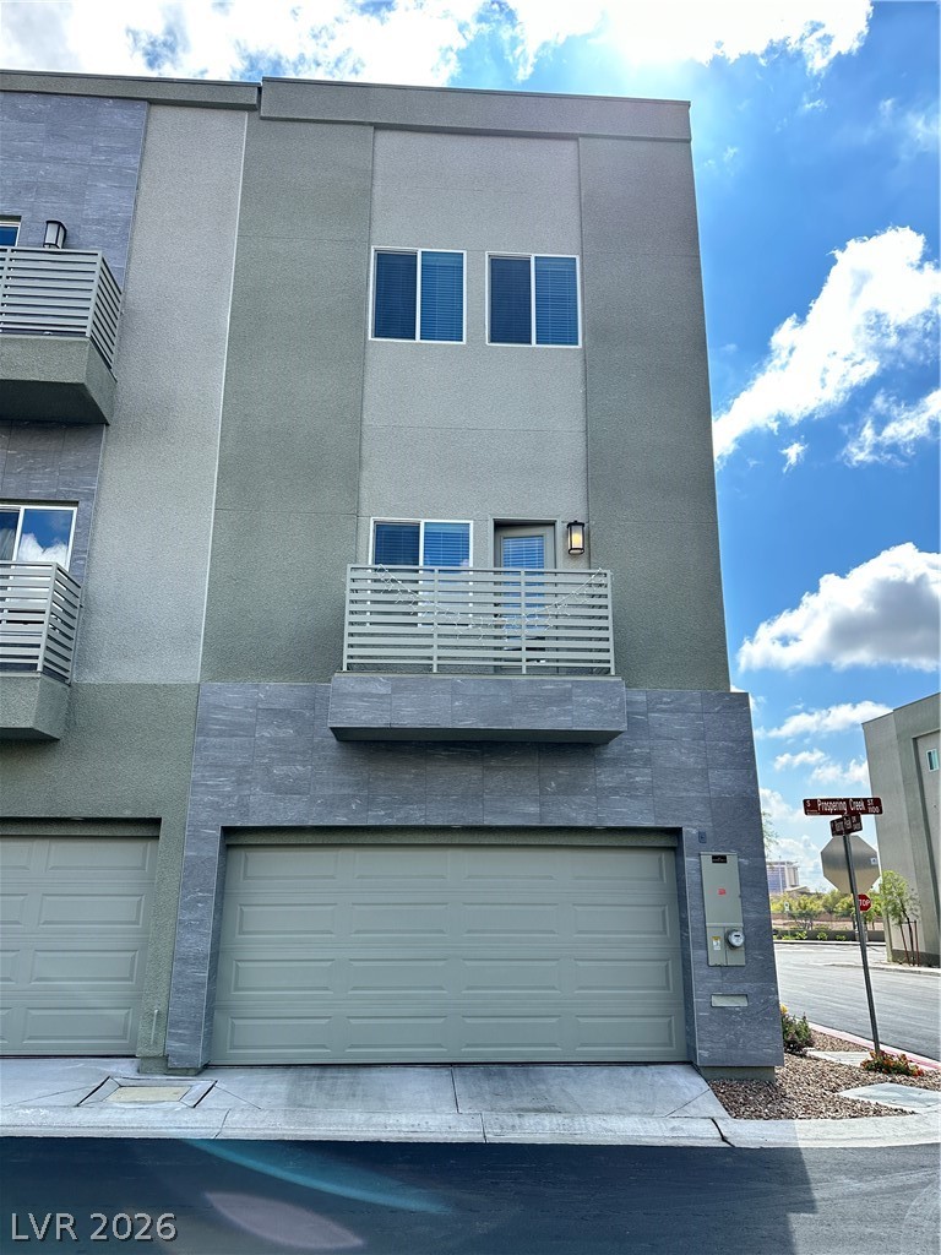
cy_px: 628
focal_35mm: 24
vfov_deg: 71.6
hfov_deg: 56.8
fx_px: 870
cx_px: 470
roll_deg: -0.1
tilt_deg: +17.4
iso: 80
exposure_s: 1/1988
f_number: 1.78
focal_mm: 6.86
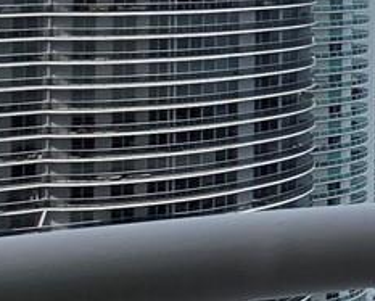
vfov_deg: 16.8
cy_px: -71
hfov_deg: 11.2
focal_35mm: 87
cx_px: 1149
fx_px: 967
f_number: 2.2
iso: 50
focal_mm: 2.2
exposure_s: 1/2359
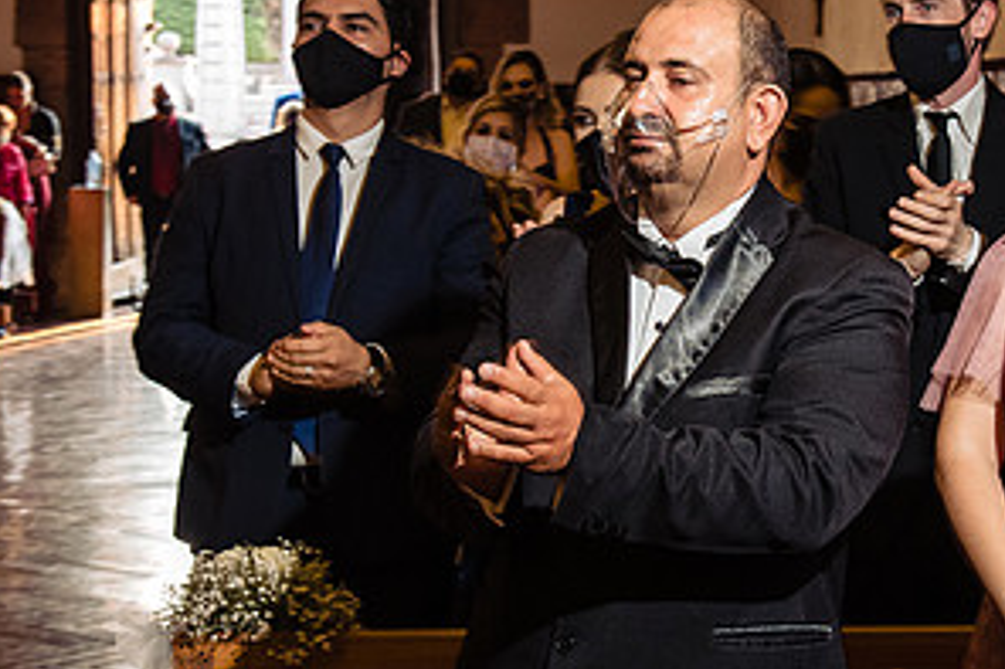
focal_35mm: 99
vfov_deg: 13.8
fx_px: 2762
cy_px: 304
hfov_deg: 20.5
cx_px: 756
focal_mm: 44
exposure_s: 1/50
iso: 2000
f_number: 7.1
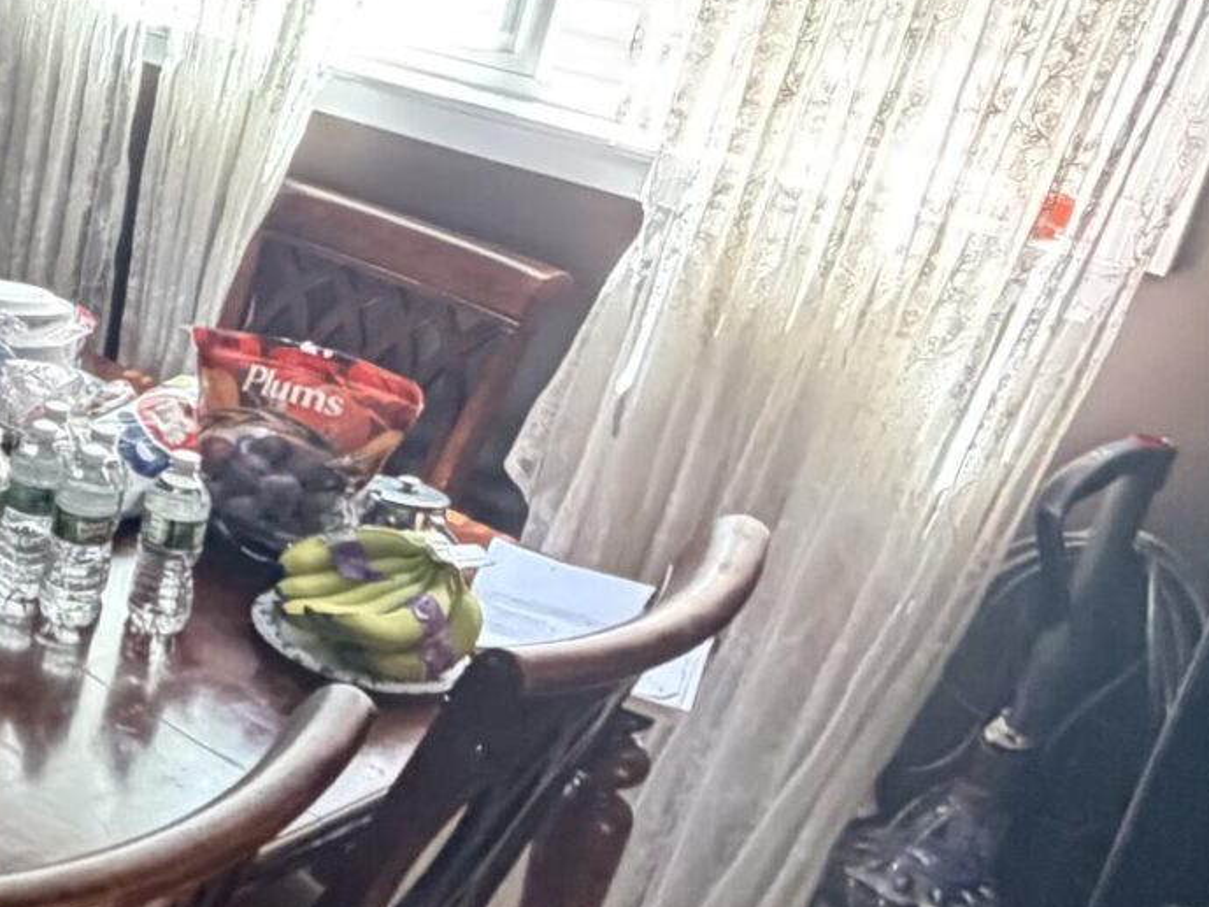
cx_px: -491
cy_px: 256
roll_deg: -3.7
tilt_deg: -20.1
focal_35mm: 52
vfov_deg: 27.7
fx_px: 1816
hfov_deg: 28.0
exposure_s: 1/60
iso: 800
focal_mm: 2.22
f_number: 2.2
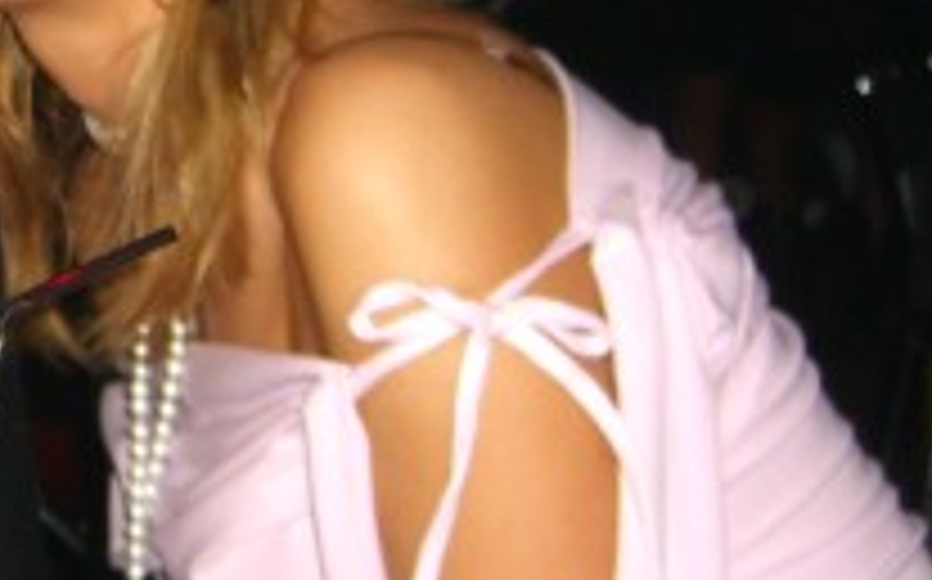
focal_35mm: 117
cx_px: -113
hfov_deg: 17.2
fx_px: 2969
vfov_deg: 11.1
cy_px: -18
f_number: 2.8
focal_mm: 7.9
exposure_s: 1/60
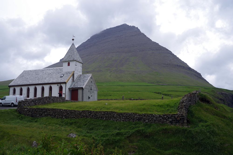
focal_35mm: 35
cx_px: 116
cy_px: 78
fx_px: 227
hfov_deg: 54.4
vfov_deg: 37.9
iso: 100
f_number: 6.3
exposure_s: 1/125
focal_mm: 35
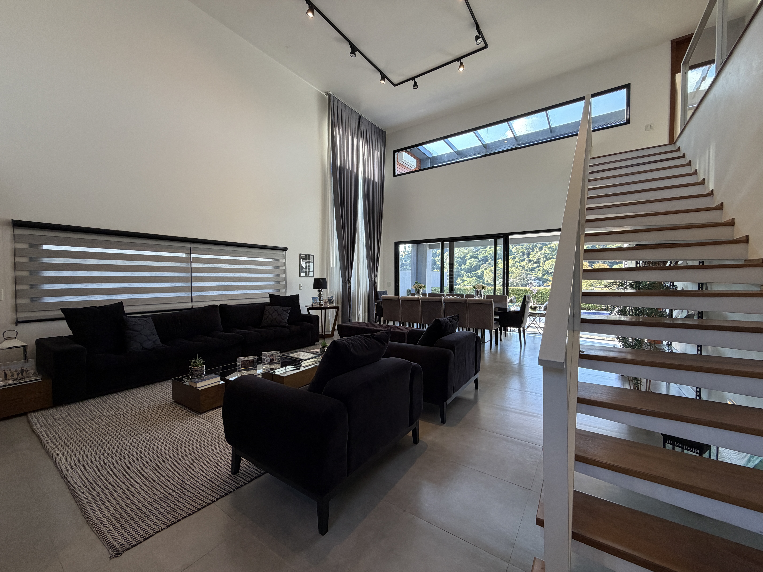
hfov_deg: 102.1
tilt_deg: -0.7
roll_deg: +0.6
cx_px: 382
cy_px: 286
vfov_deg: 85.7
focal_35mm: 14
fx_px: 309
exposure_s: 1/120
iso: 160
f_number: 2.2
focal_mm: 2.22
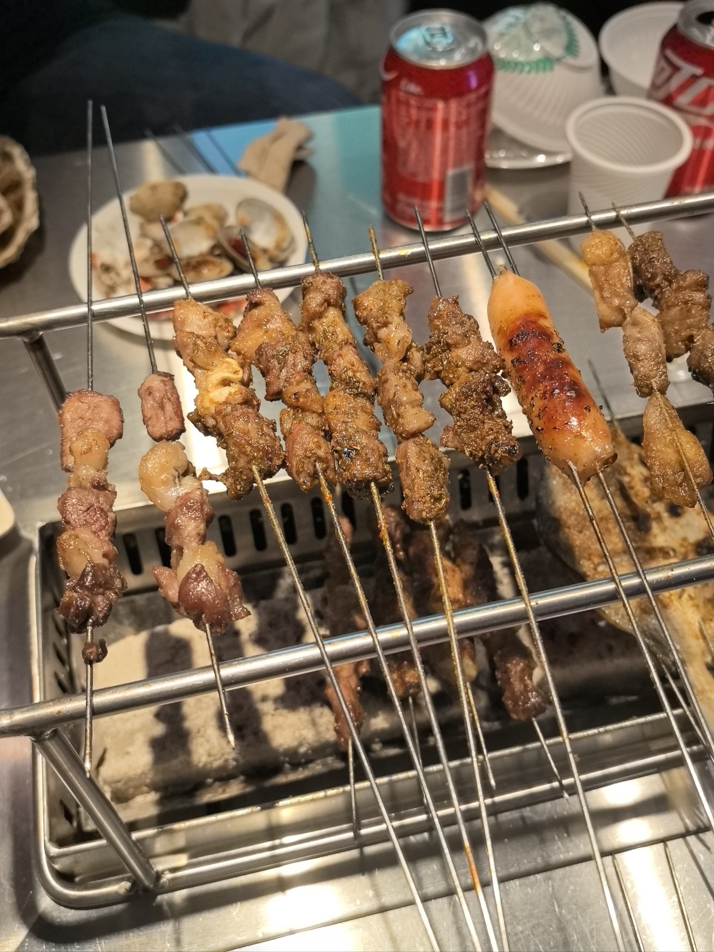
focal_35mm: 35
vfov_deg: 52.6
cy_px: 476
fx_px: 963
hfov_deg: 40.7
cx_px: 357
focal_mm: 8.5
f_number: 2
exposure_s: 1/100
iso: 50
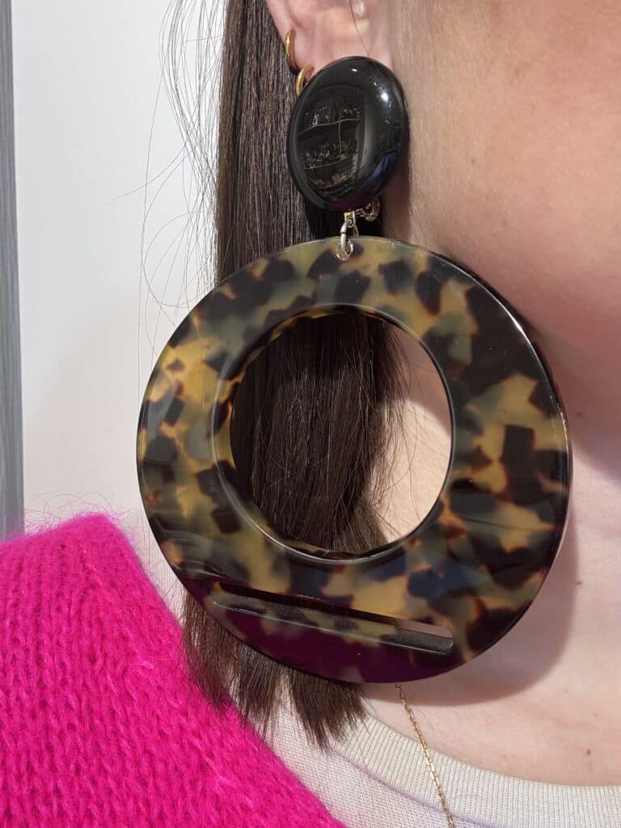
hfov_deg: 46.8
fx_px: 718
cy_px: 414
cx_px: 310
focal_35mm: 30
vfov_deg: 60.0
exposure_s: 1/50
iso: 64
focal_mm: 2.69
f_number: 1.9
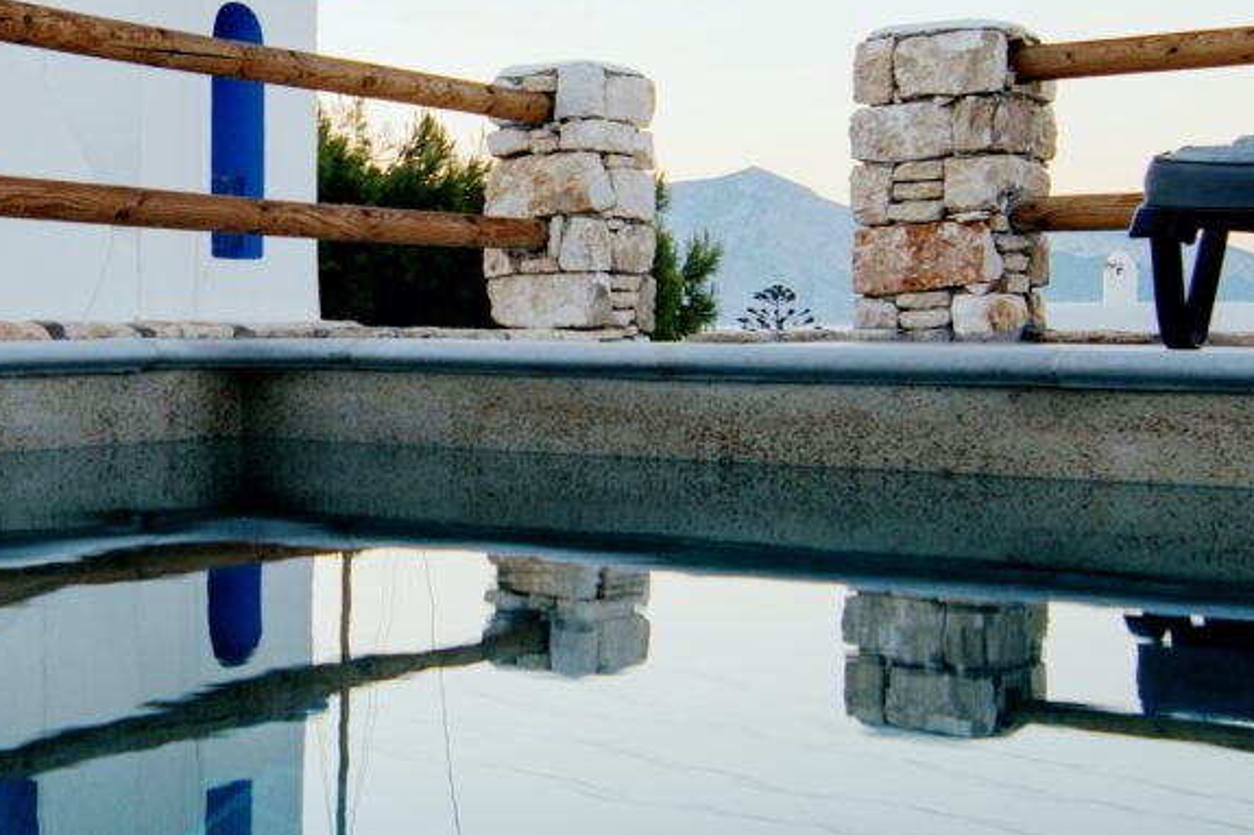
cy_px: 383
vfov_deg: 23.1
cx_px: 218
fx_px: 2047
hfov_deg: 32.9
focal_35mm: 59
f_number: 4
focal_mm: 11
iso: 100
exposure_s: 1/40
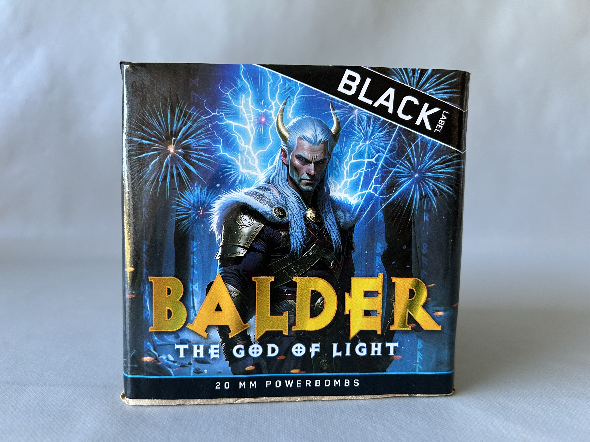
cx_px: 295
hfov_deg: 67.3
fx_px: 443
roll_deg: -0.2
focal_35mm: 26
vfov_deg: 53.1
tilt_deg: -5.7
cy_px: 221
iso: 100
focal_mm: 5.7
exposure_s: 1/121
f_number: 1.5
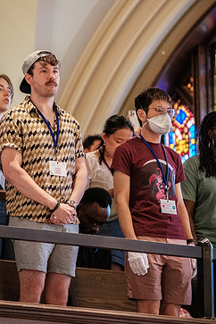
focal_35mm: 390
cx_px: 113
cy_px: 128
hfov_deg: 3.5
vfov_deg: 5.3
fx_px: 3510
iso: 3200
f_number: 2.8
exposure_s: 1/40
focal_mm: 140
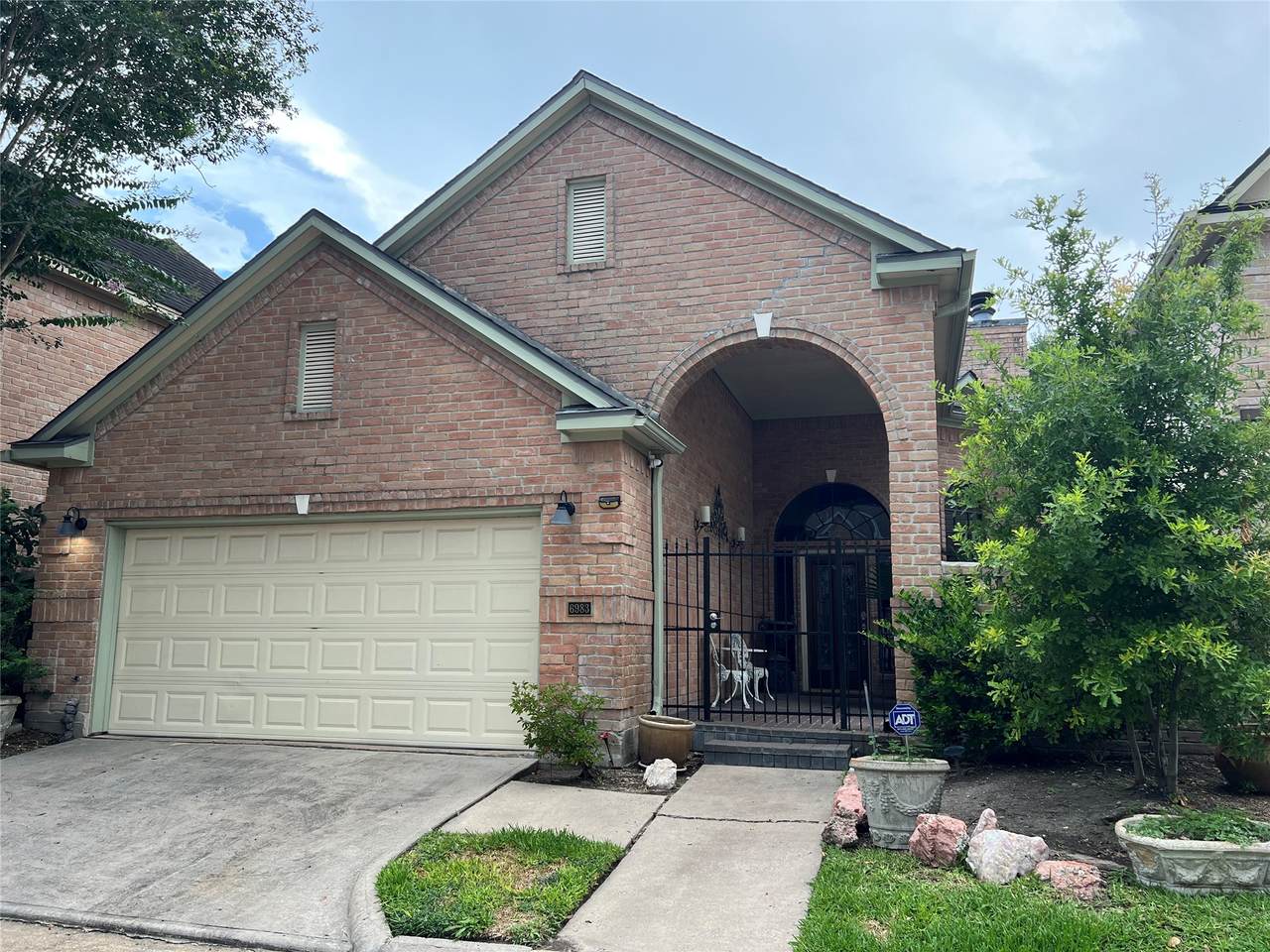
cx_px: 635
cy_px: 476
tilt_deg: +8.3
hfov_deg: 67.3
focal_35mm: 26
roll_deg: -1.1
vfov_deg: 53.1
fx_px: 954
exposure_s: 1/212
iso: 40
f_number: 1.5
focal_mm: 5.7
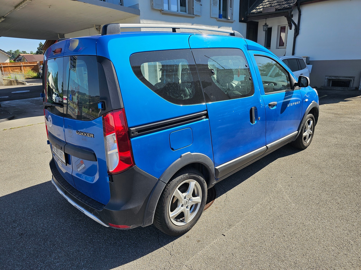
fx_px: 240
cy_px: 135
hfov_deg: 73.9
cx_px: 180
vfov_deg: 58.9
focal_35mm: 23
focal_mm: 6.3
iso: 10
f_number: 1.7
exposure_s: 1/395
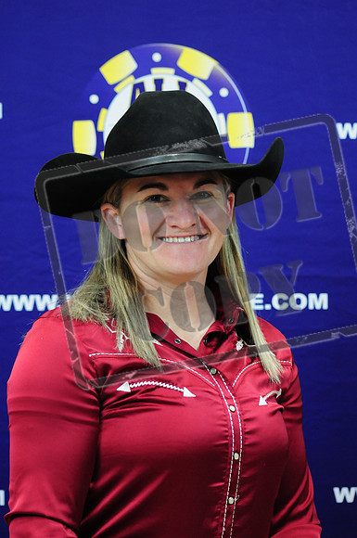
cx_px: 178
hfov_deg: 13.0
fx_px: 1566
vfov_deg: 19.5
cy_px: 269
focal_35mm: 105
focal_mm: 70
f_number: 4
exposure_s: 1/125
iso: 1250
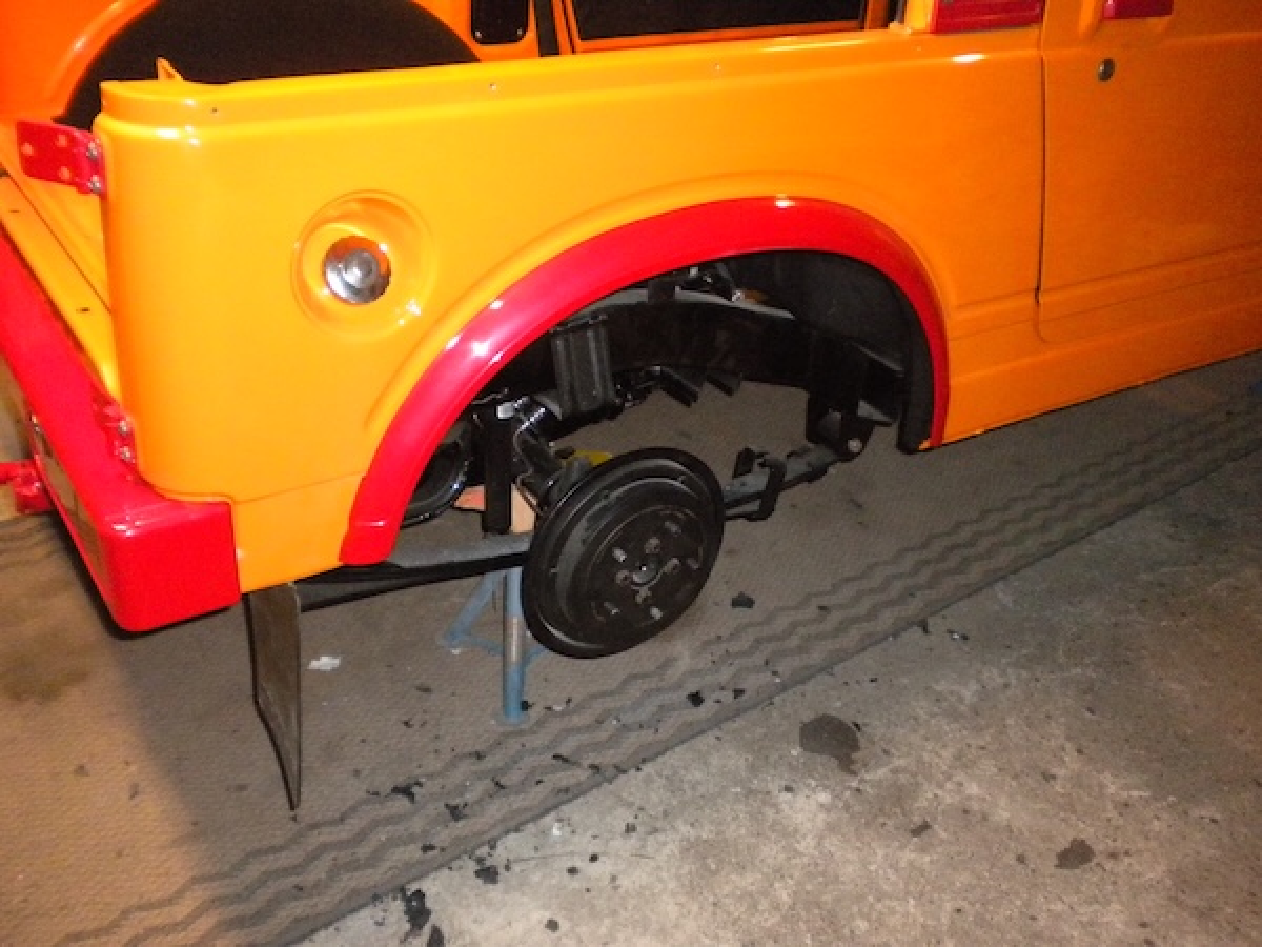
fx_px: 1276
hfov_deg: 52.6
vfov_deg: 40.7
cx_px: 631
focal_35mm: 35
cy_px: 474
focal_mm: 6.3
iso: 800
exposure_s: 1/30
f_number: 3.1
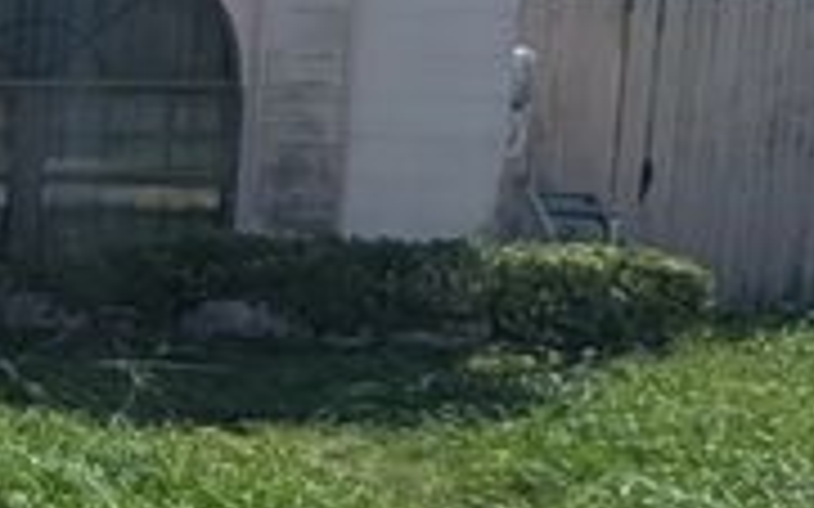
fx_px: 1730
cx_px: -1160
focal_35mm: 78
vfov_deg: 16.7
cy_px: 200
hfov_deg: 14.9
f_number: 2.2
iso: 46
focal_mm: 1.95
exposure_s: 1/2358
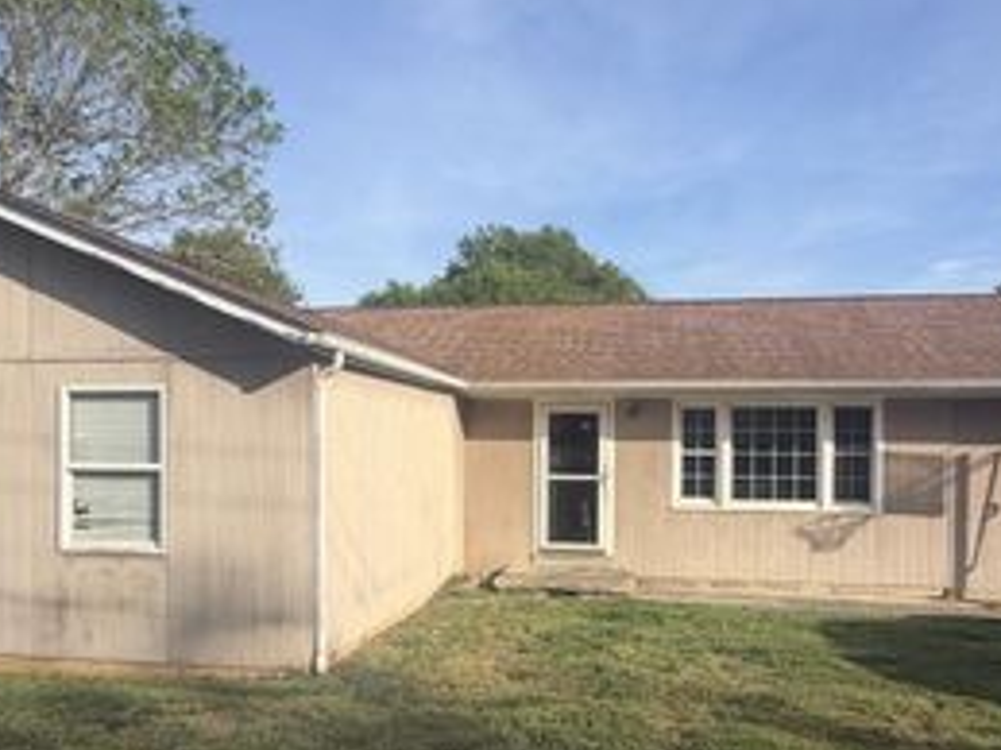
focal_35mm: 27
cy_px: 447
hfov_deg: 65.3
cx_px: 533
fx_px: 780
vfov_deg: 51.0
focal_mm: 2.22
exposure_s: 1/770
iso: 25
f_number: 2.2
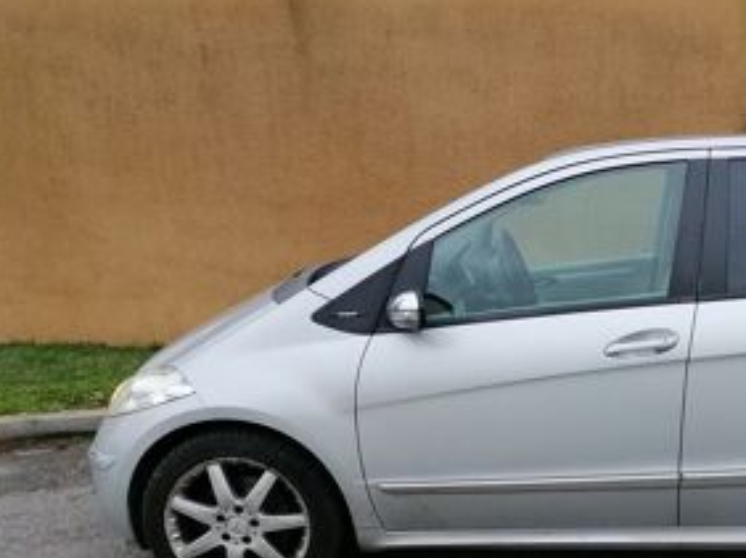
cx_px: 619
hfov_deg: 39.3
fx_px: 990
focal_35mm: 46
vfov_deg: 30.9
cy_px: 420
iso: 160
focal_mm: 5.4
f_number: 1.8
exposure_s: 1/100
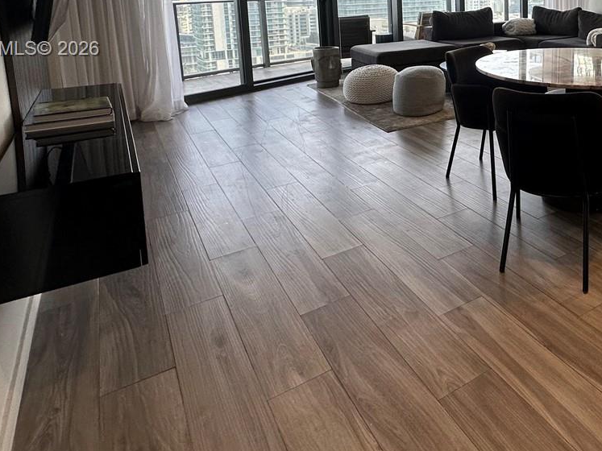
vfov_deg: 43.0
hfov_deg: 55.2
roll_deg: +1.0
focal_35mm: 30
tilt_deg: -7.6
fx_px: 522
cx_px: 493
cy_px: 50
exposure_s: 1/120
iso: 64
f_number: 2.2
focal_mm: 2.22
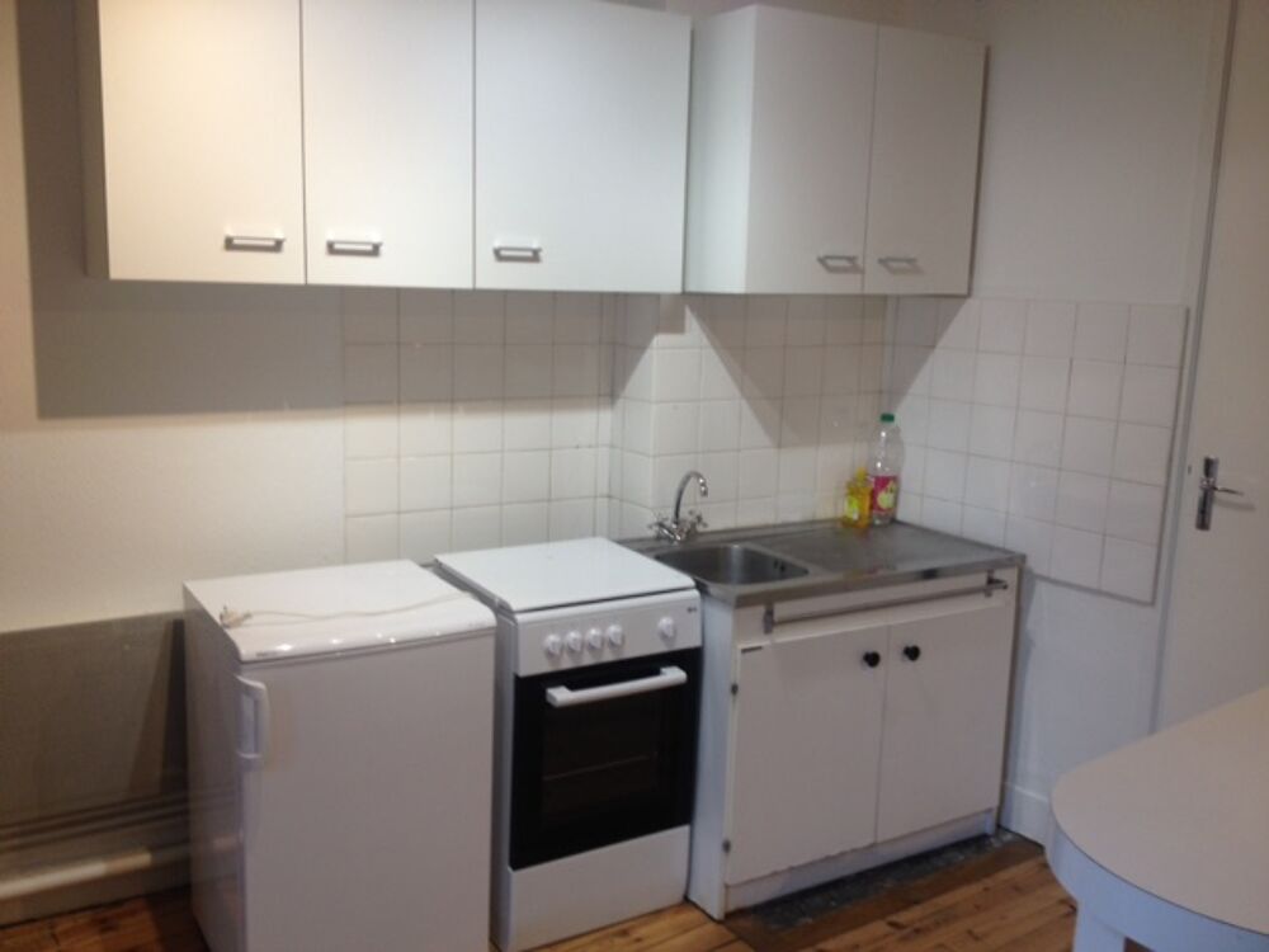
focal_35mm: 35
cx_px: 634
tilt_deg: -12.5
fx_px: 1283
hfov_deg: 52.6
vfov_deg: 40.7
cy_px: 476
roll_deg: -1.4
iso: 50
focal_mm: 4.28
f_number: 2.4
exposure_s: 1/24
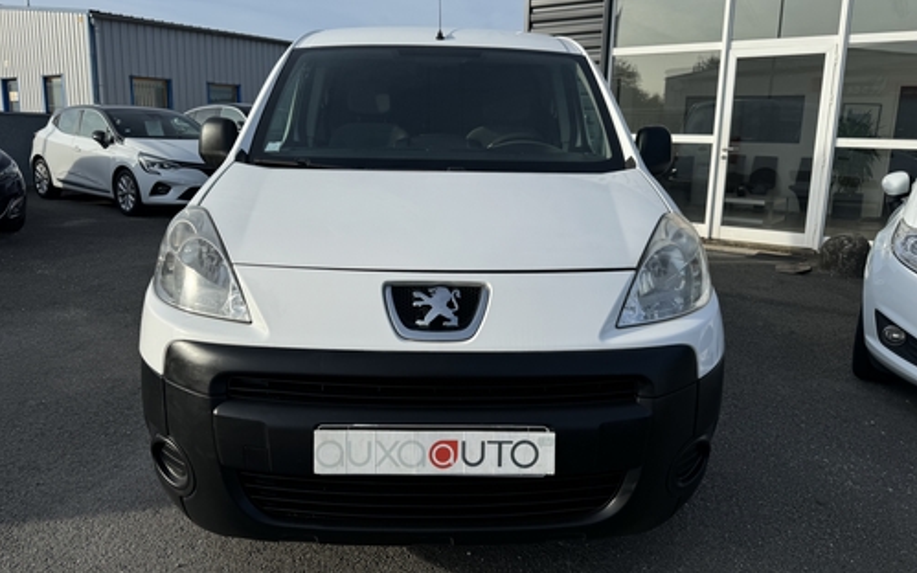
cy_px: 253
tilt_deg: -11.0
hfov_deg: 70.4
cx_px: 459
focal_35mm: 26
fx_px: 650
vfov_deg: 47.5
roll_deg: -0.5
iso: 80
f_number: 1.78
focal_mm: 6.76
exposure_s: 1/4950
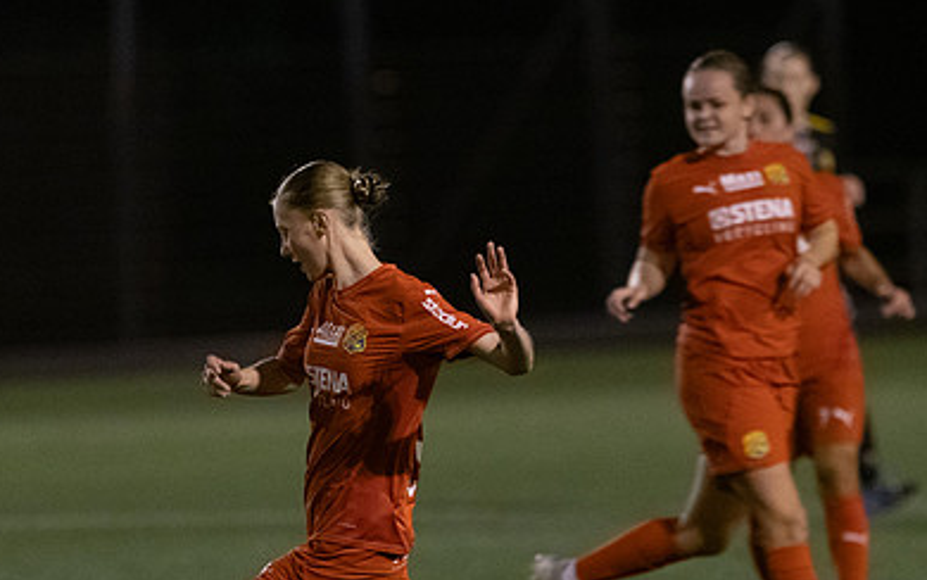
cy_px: 417
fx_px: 17235
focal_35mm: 682
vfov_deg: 1.9
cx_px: 425
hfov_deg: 3.1
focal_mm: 300
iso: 7200
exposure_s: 1/640
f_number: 3.2
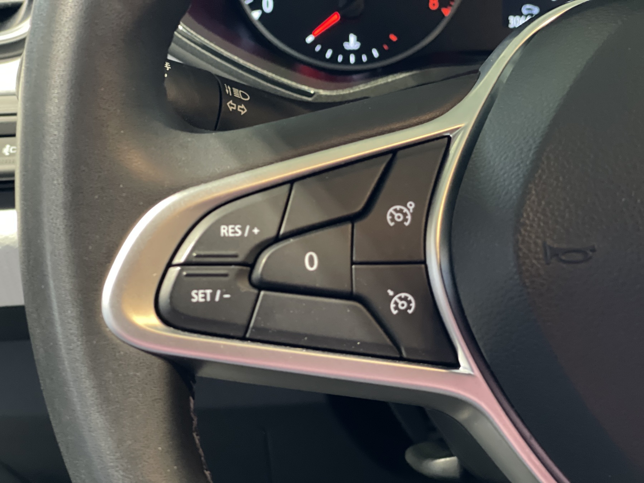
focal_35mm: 64
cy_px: 242
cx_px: 322
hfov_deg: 30.3
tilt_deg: -26.2
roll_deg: +0.4
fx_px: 1191
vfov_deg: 22.9
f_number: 2.2
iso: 400
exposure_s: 1/14
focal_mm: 7.5
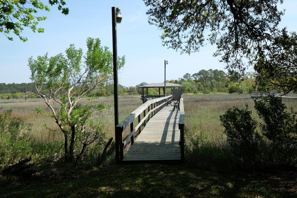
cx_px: 148
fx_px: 297
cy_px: 99
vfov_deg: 36.9
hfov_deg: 53.1
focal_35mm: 36
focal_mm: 24
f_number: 11
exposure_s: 1/120
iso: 200
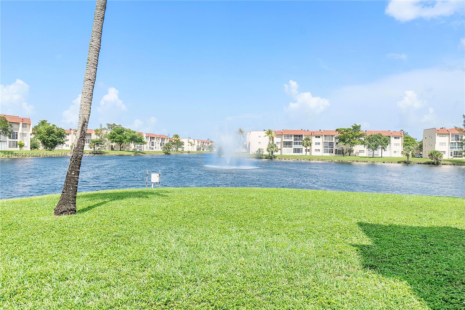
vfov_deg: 47.9
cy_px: 155
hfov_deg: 67.4
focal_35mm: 27
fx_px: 349
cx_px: 232
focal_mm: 18
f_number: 8
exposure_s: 1/800
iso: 200
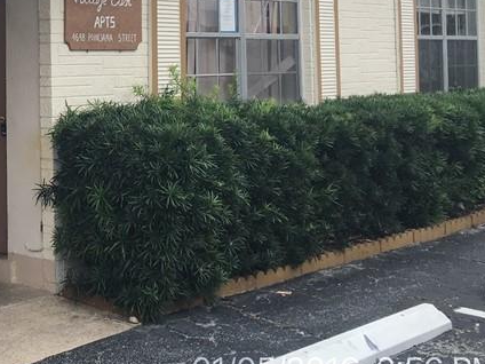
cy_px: -15
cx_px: -42
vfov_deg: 20.2
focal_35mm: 70
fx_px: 981
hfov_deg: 25.8
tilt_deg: +5.4
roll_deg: +0.4
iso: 25
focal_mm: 4.15
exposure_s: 1/358
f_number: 2.2
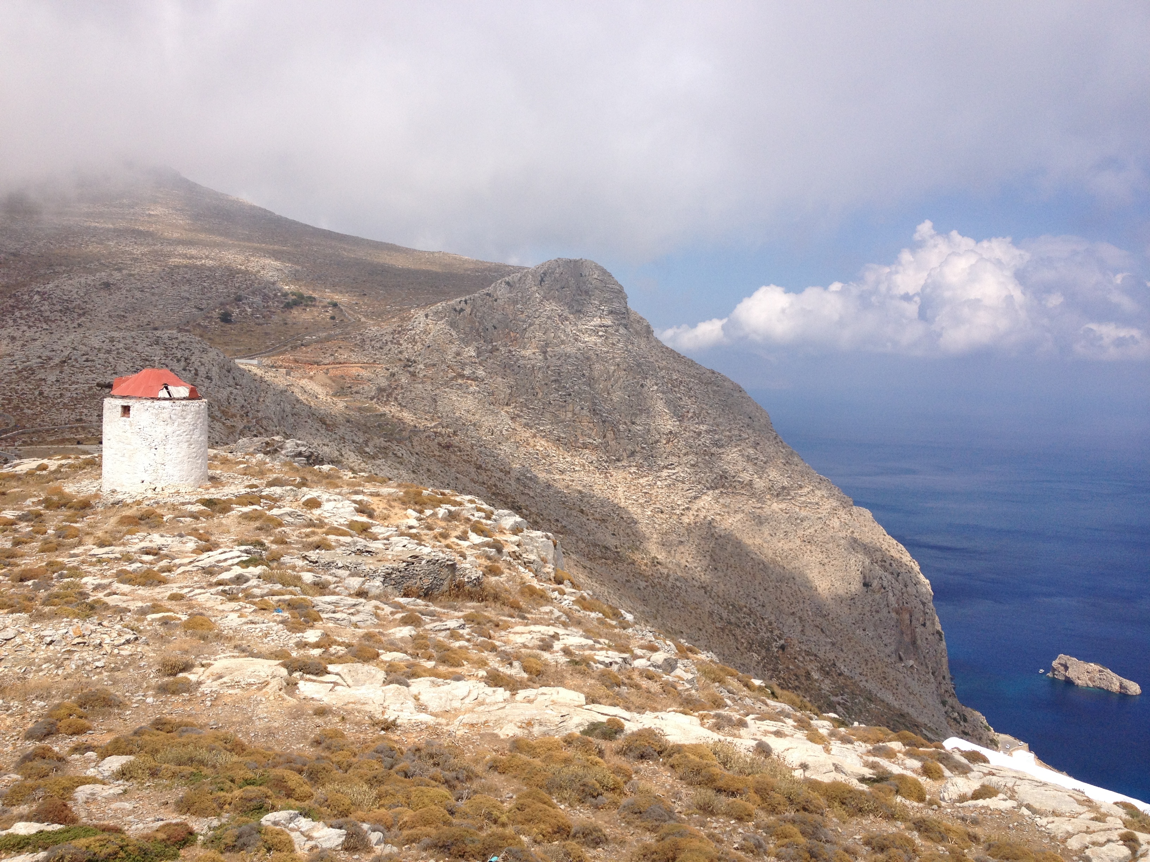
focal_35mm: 35
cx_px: 575
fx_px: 1163
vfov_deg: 40.7
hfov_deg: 52.6
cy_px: 431
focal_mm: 4.28
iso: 50
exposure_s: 1/2907
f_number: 2.4
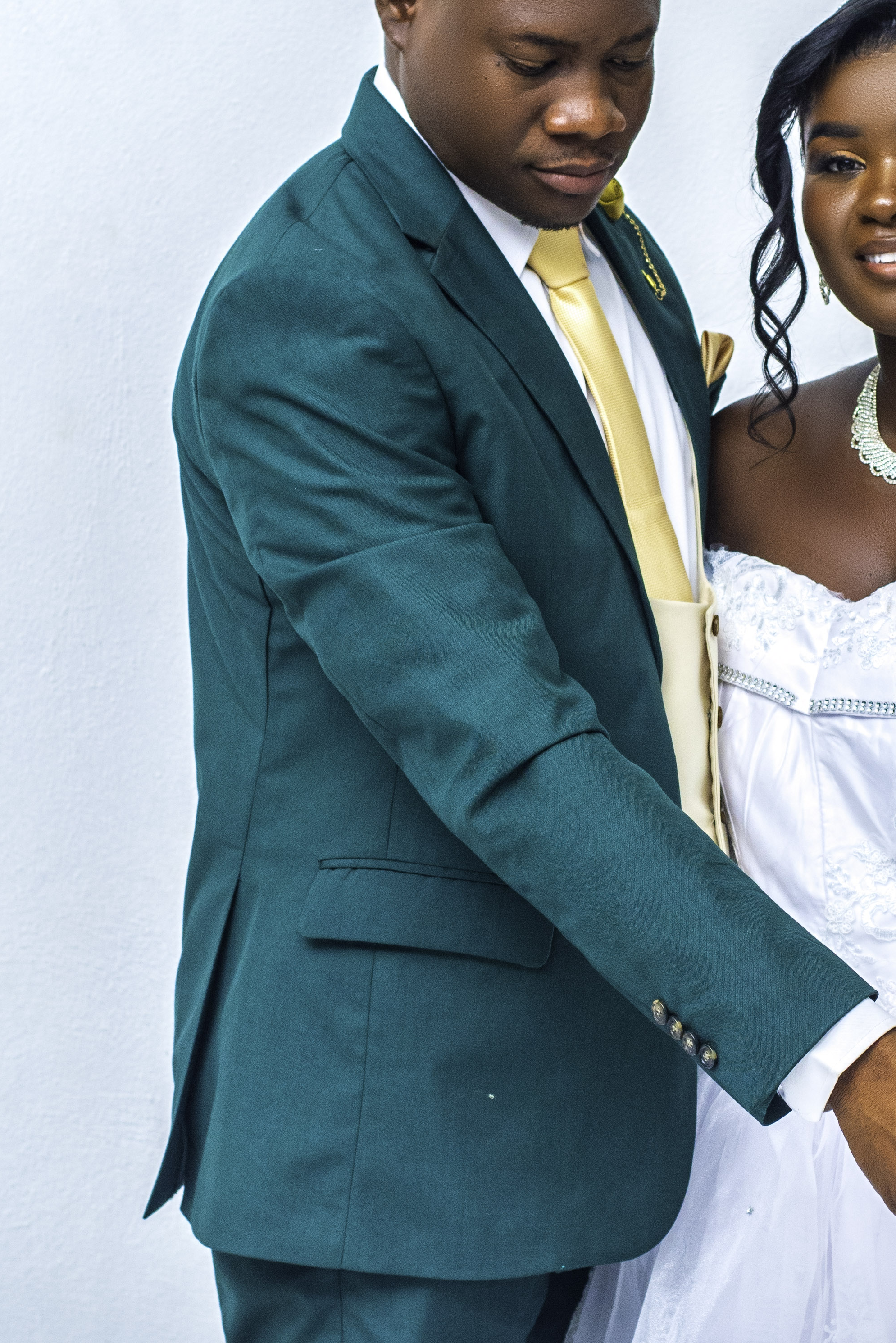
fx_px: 5226
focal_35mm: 140
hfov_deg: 9.8
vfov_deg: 14.7
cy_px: 695
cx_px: 741
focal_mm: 50
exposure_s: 1/160
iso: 800
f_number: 4.5
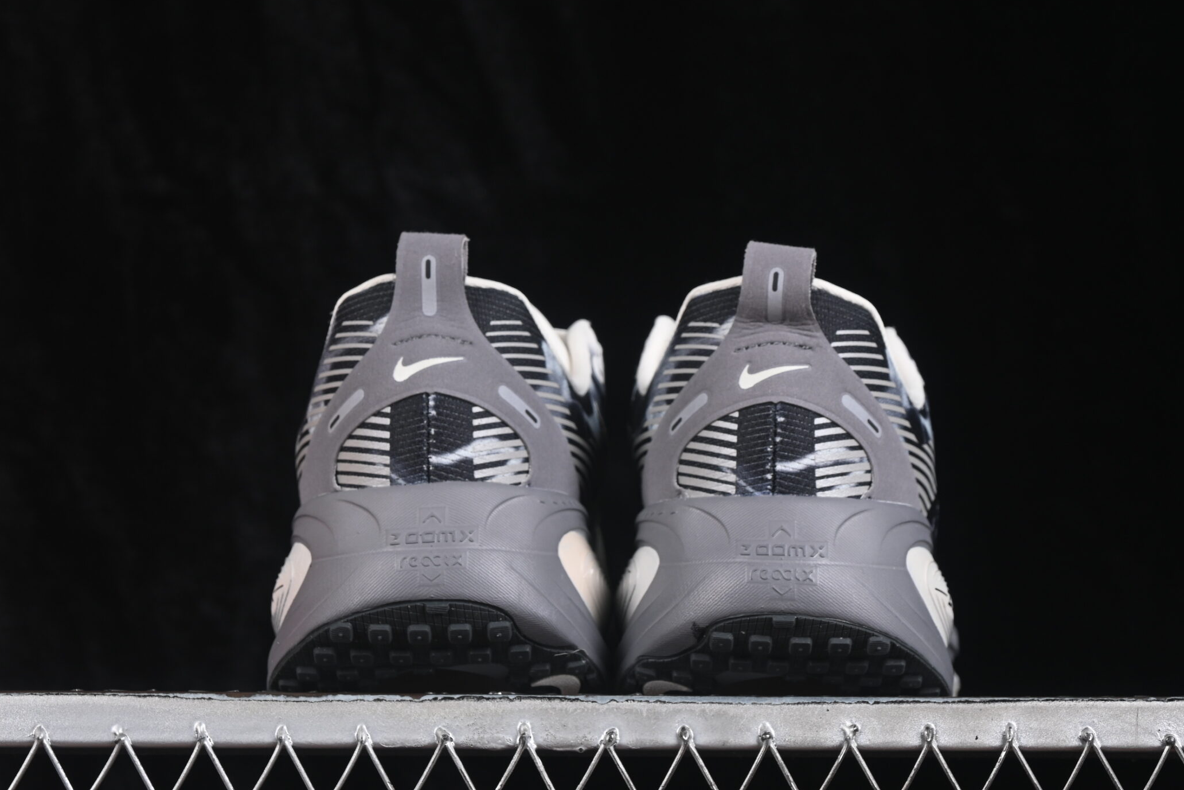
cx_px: 606
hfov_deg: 21.9
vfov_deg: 14.7
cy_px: 390
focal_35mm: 93
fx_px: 3059
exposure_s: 1/60
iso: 160
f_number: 7.1
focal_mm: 50
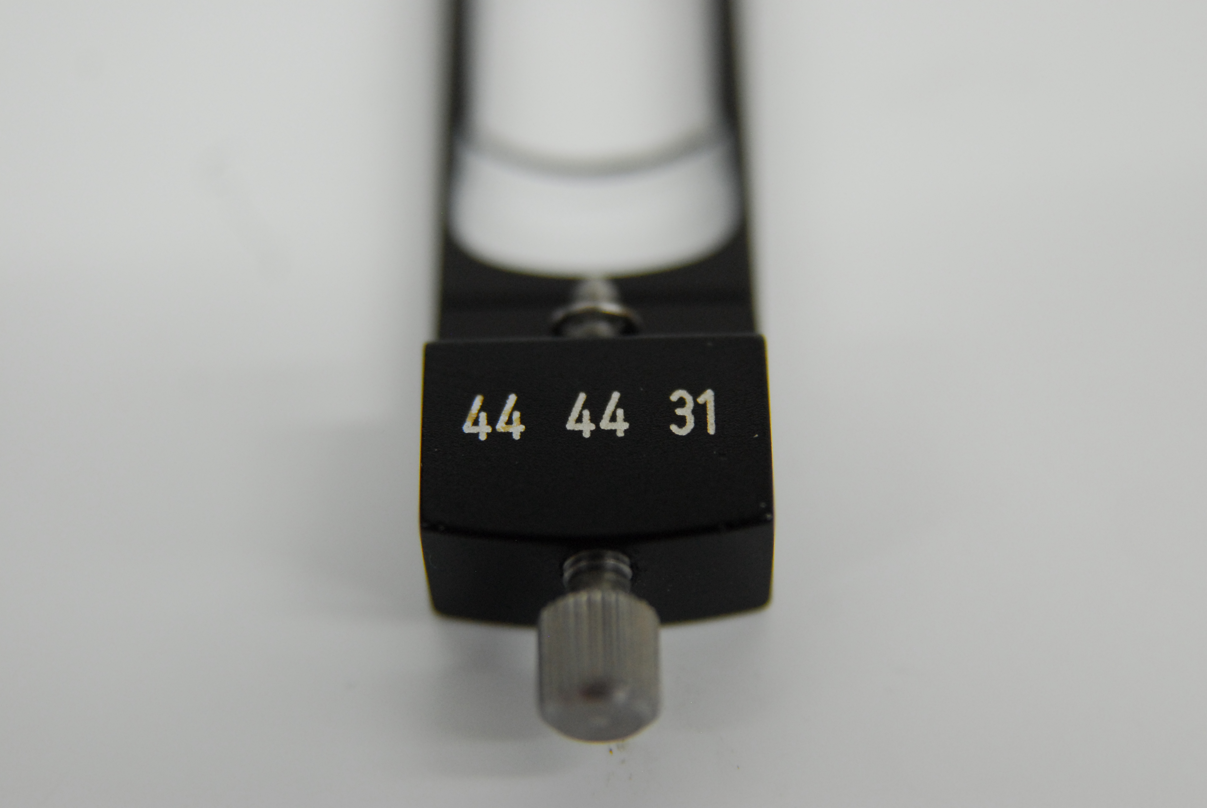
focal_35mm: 128
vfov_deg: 10.8
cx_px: 604
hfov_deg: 16.1
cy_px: 404
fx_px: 4280
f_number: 4
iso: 800
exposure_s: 1/100
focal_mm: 85
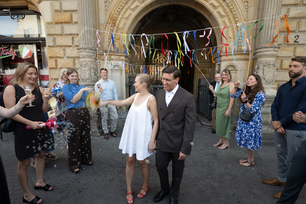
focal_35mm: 19
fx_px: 161
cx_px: 153
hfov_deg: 86.9
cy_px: 102
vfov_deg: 64.6
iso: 125
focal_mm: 19
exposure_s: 1/60
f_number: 7.1
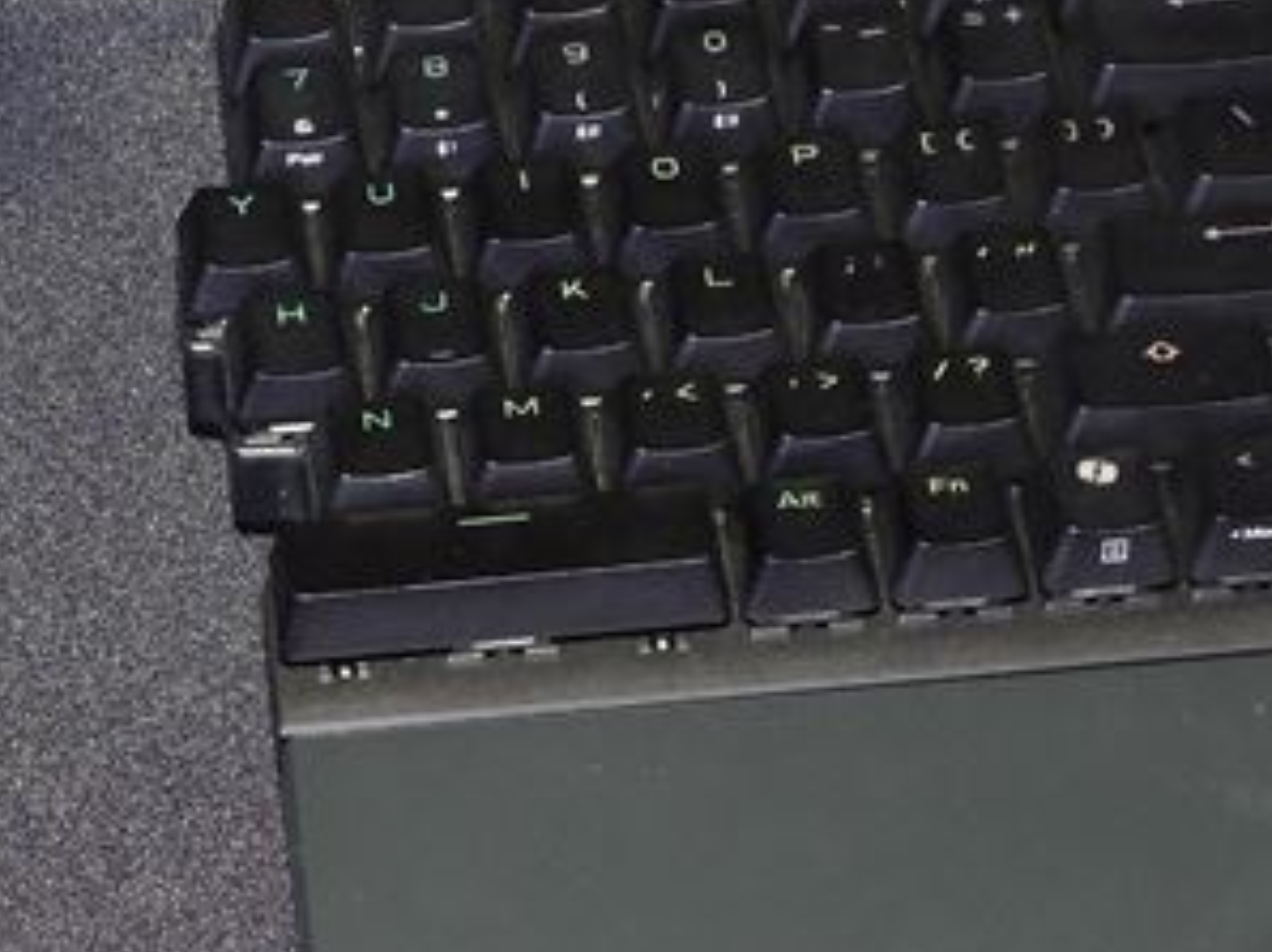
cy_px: 525
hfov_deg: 13.8
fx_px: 5177
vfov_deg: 10.5
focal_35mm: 141
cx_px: -13
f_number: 3.2
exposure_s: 1/30
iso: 200
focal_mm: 7.4
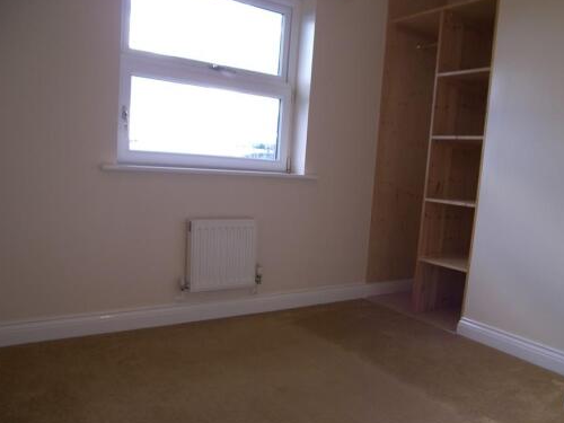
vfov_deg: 40.7
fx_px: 570
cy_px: 215
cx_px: 321
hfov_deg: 52.5
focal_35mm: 35
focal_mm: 6.4
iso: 50
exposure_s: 1/50
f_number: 3.2
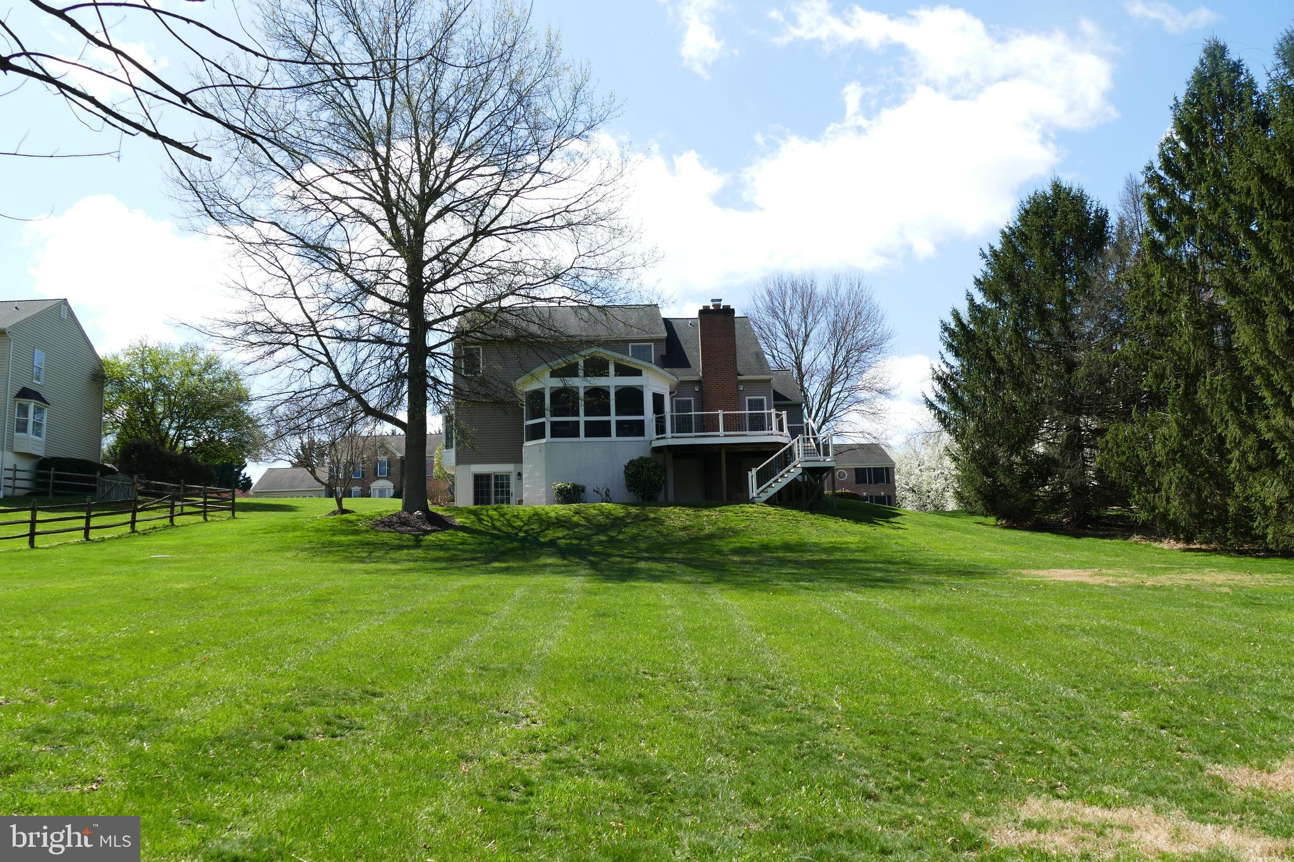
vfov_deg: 42.3
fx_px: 1114
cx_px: 647
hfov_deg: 60.3
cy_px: 431
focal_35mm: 31
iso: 125
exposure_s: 1/1000
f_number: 3
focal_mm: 11.35
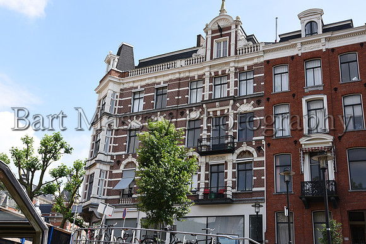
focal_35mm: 42
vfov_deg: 31.9
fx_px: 427
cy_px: 122
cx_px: 183
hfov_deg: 46.4
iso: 360
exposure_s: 1/400
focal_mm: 42
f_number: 9
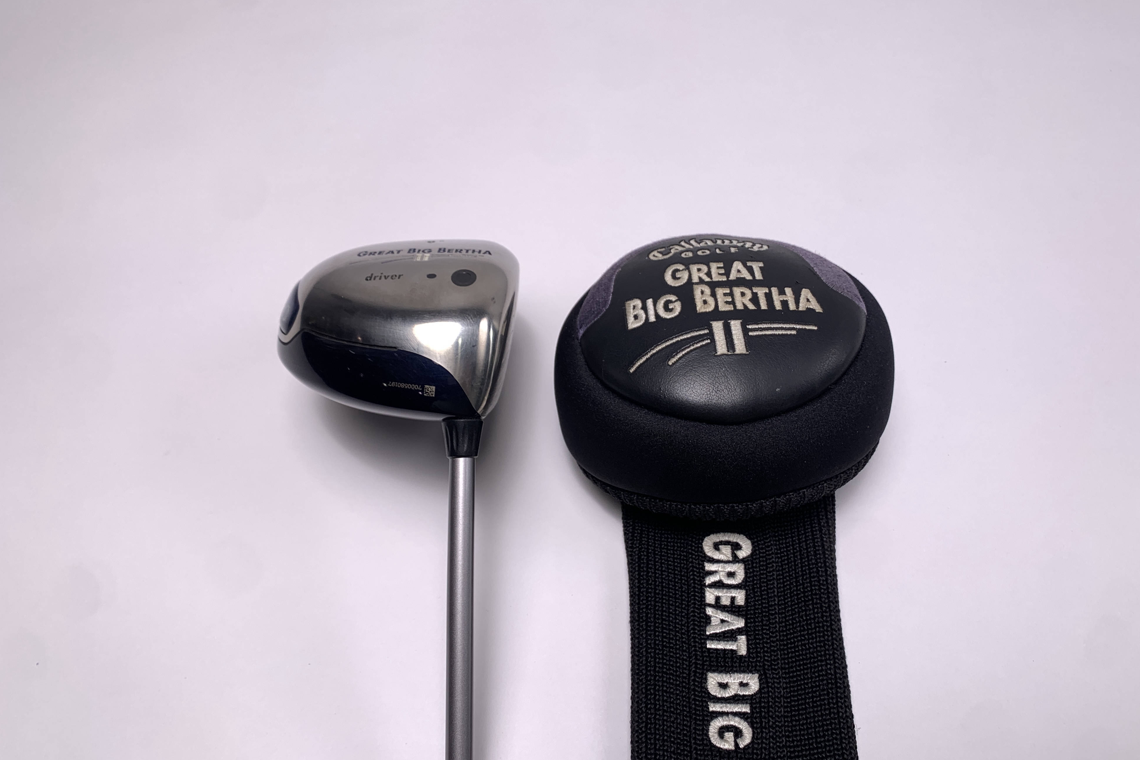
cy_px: 357
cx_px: 584
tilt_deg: -59.6
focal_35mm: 28
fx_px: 887
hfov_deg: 65.5
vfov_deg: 46.4
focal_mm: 4.25
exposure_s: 1/193
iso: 25
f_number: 1.8
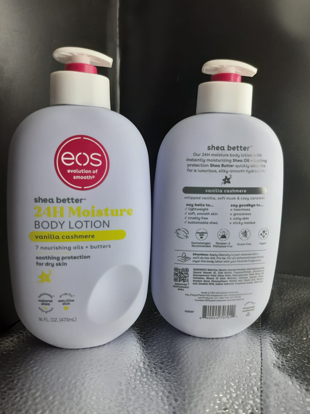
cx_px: 155
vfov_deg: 71.6
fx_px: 287
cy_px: 207
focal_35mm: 24
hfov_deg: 56.8
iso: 40
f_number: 1.8
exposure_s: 1/50
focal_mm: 5.23
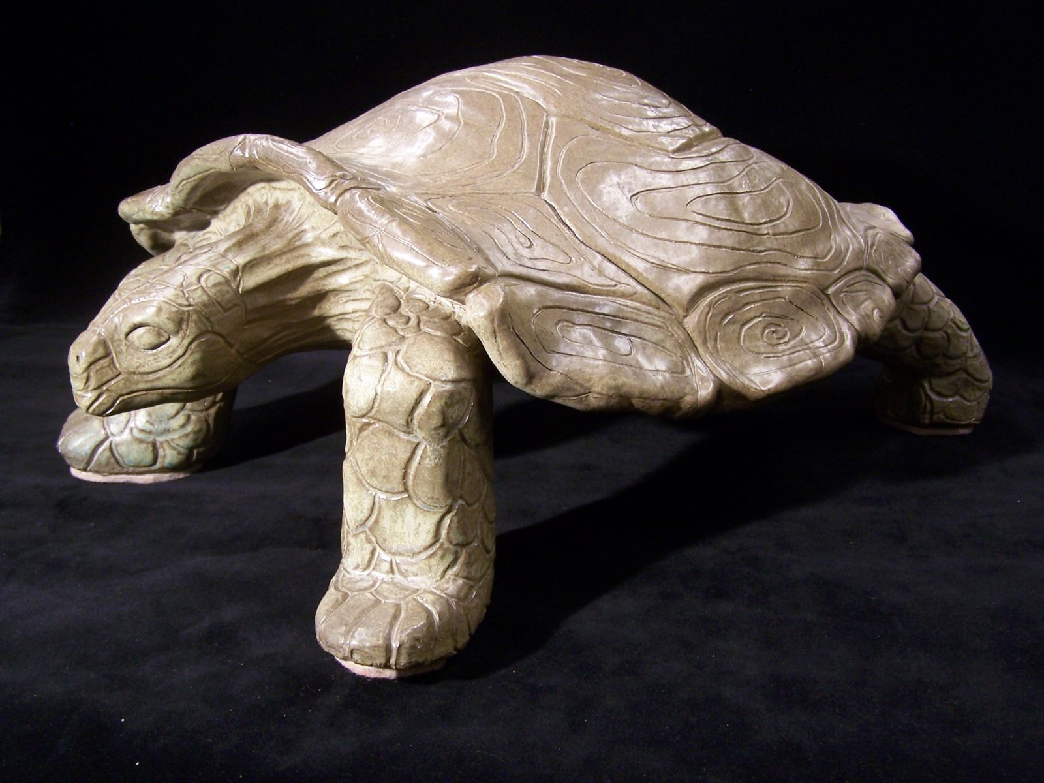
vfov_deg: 37.7
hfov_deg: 49.0
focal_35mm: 38
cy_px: 392
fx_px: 1146
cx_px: 522
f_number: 2.8
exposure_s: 1/25
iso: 140
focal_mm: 6.3
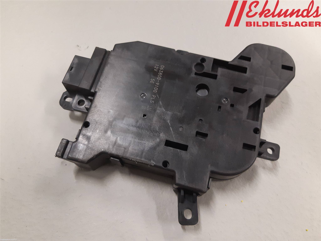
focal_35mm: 26
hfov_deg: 67.3
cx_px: 160
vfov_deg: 53.1
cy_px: 120
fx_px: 241
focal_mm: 3.93
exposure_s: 1/50
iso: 160
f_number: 1.7
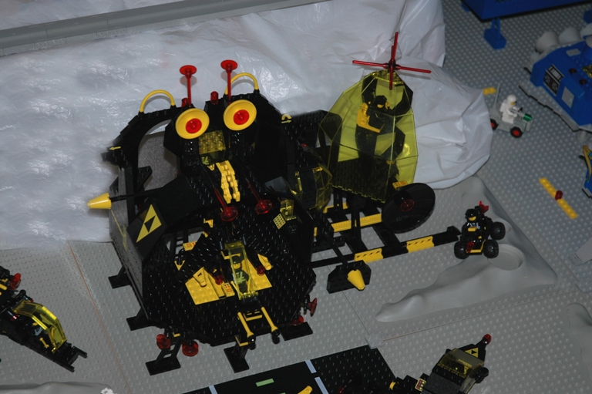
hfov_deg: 24.6
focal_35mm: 82
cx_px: 296
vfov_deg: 16.5
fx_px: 1356
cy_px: 197
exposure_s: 1/60
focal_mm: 55
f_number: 4.5
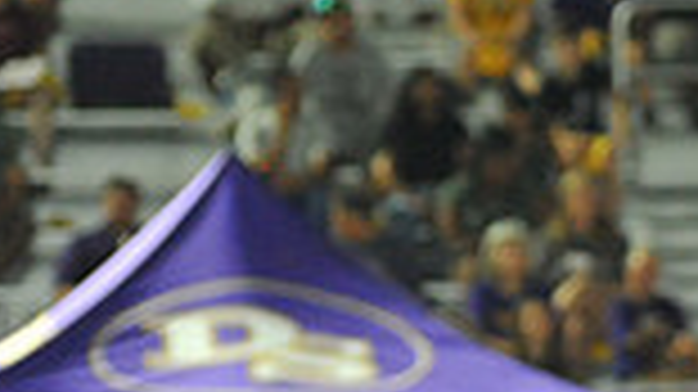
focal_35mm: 784
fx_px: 14503
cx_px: 1018
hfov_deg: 2.8
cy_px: 802
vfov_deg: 1.5
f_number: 5.6
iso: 4000
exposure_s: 1/160
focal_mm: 200
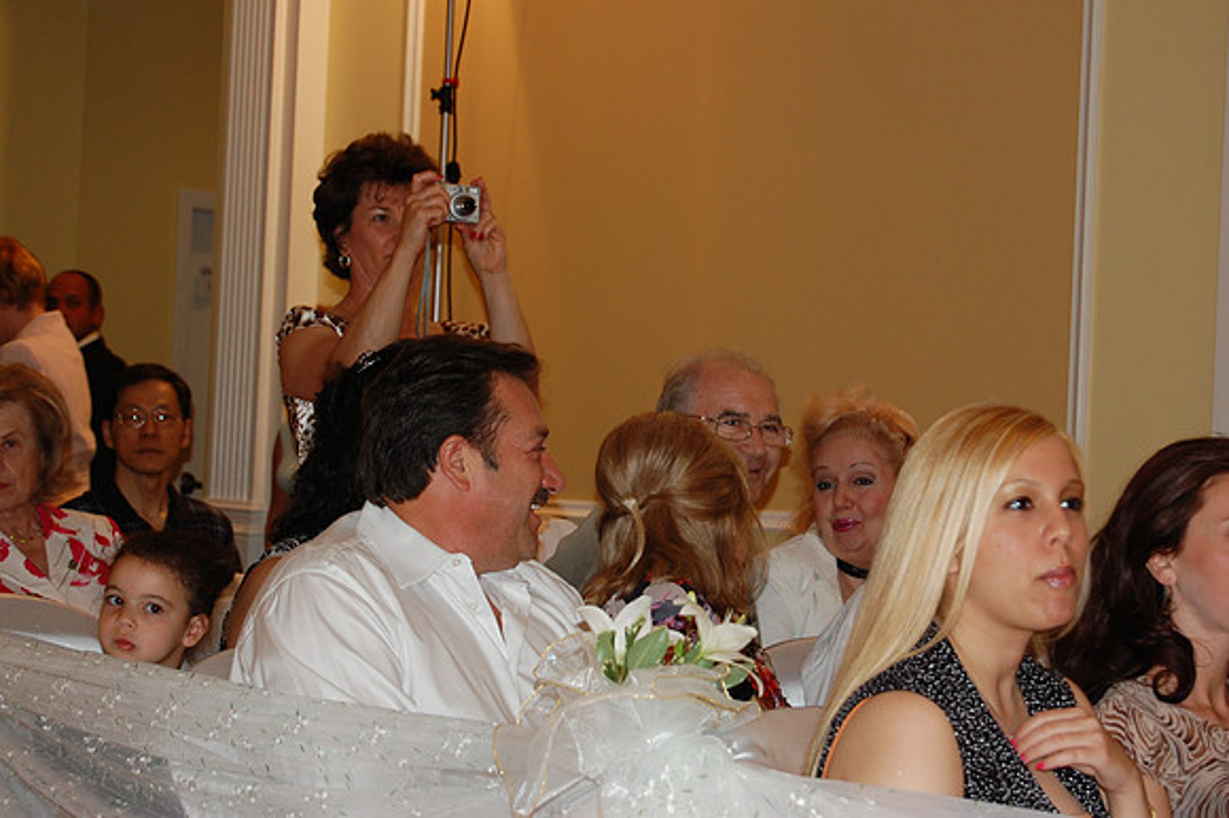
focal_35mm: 82
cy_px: 409
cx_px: 614
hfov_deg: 24.6
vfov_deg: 16.5
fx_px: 2815
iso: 400
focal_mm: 55
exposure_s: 1/60
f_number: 5.6
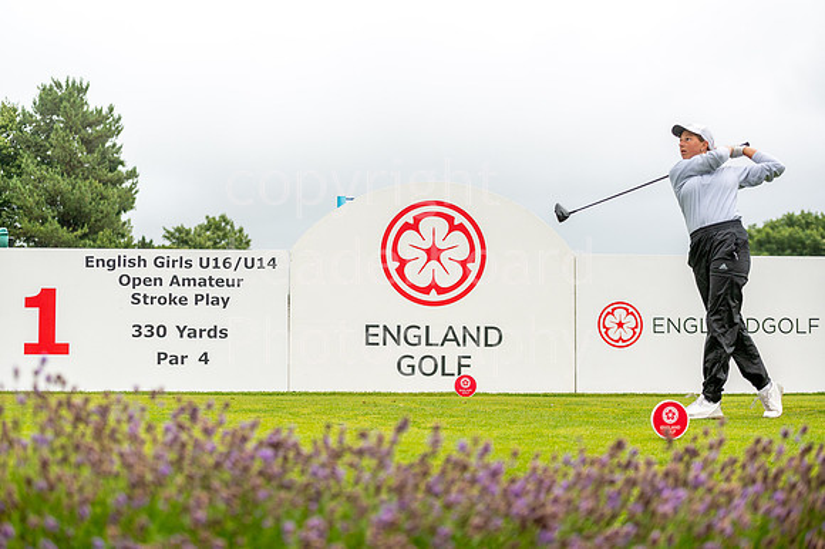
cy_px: 274
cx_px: 412
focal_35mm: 70
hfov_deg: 28.9
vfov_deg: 19.4
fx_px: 1603
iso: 500
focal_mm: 70
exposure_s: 1/2000
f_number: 3.2
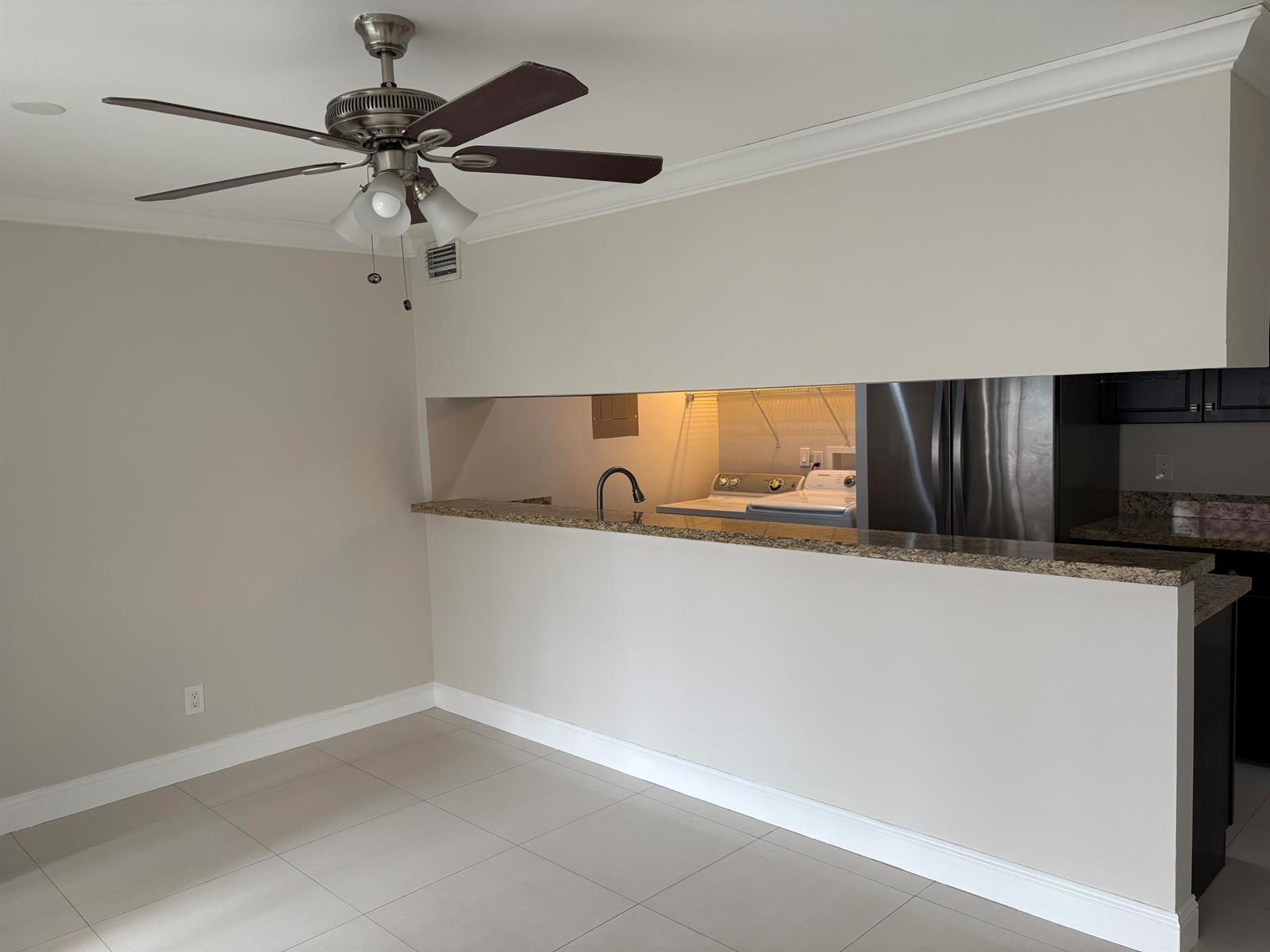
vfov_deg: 53.1
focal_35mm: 26
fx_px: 954
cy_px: 476
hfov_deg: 67.3
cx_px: 635
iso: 80
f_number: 1.6
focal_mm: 5.96
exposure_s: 1/60
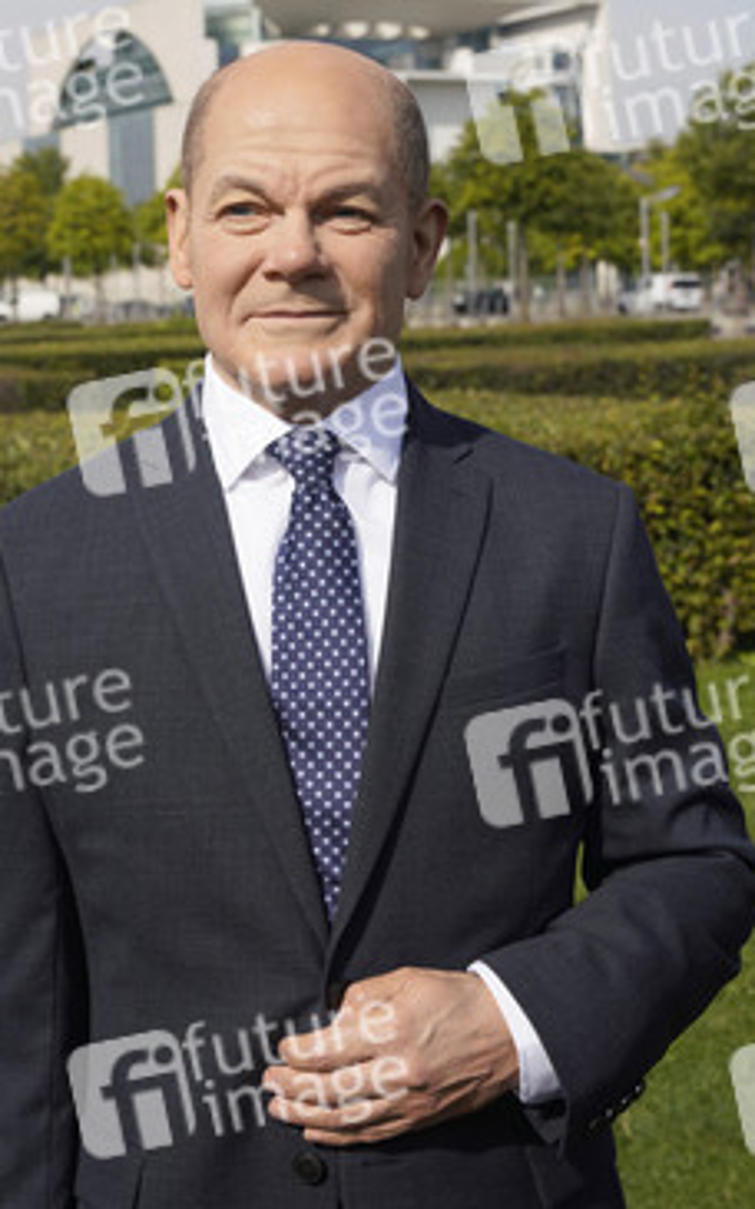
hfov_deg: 26.8
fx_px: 1581
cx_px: 334
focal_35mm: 48
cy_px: 583
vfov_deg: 41.8
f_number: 7.1
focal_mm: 43
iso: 100
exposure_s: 1/500
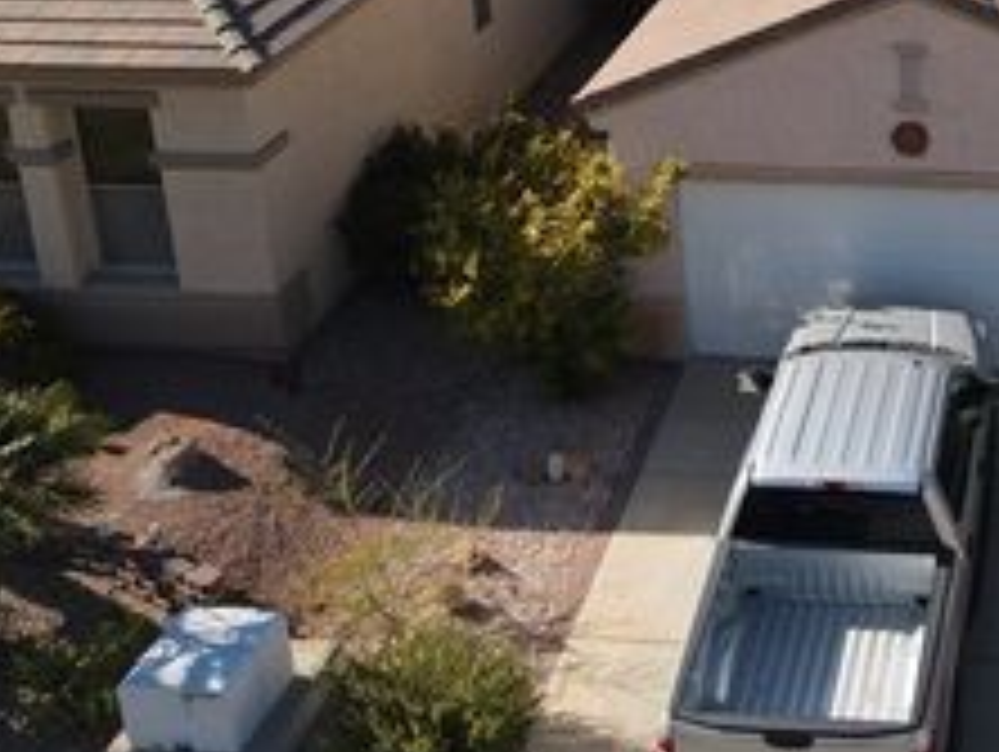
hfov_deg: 32.4
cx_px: 1017
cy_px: -2
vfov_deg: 25.7
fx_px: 1560
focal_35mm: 54
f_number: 2.8
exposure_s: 1/30
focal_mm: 4.5
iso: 100
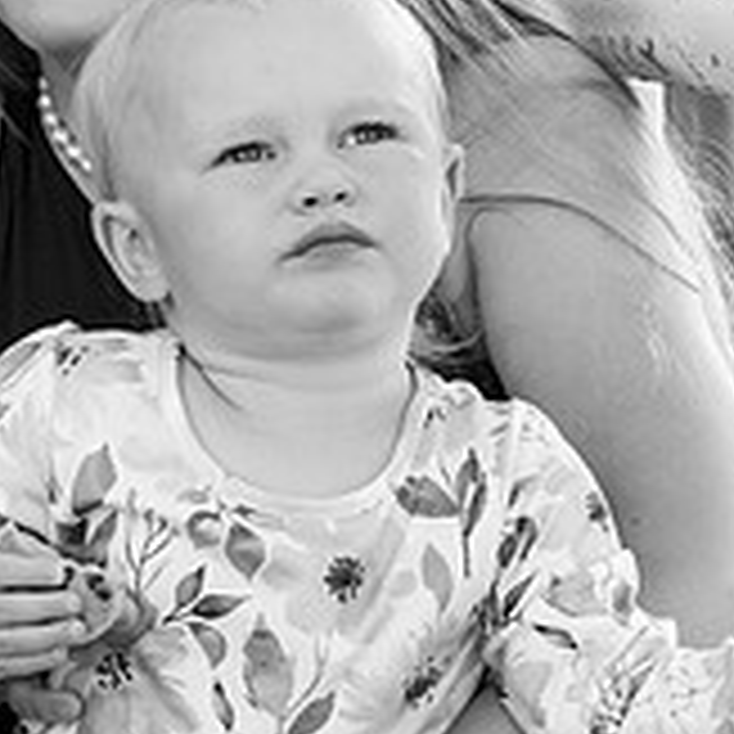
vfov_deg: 4.6
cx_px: -410
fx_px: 9068
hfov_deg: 4.6
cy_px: -20
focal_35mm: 378
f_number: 7.1
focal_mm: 125
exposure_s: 1/125
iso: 800
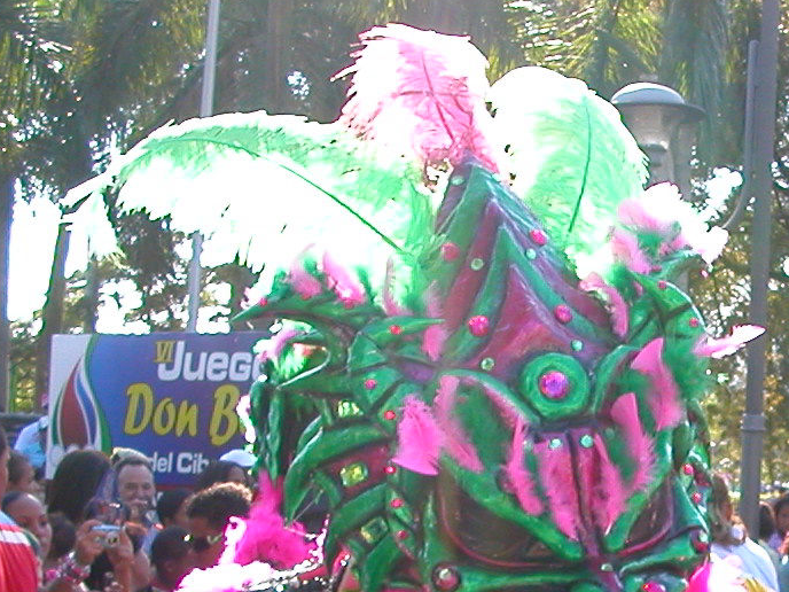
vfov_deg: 16.9
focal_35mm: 86
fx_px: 1960
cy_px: 546
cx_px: 781
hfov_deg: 22.0
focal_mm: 5.6
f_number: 2.7
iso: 100
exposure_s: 1/336
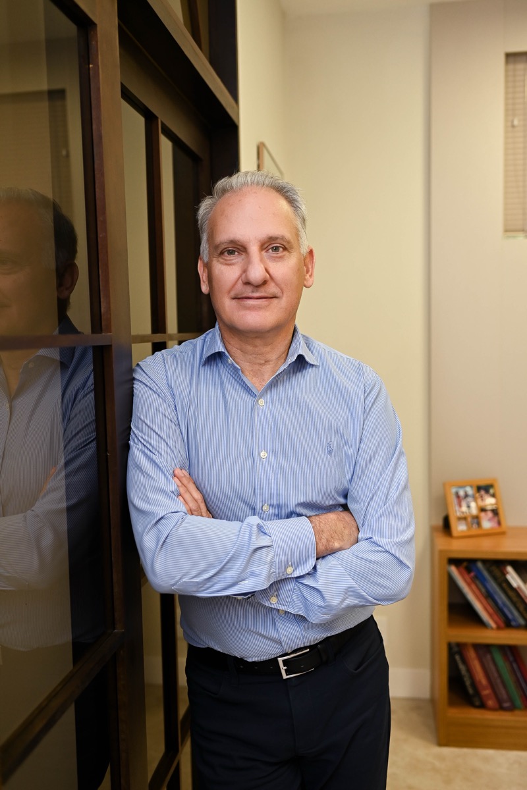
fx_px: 768
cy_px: 395
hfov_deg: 37.9
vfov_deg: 54.4
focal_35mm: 35
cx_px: 264
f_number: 2.8
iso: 500
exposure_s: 1/200
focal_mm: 35
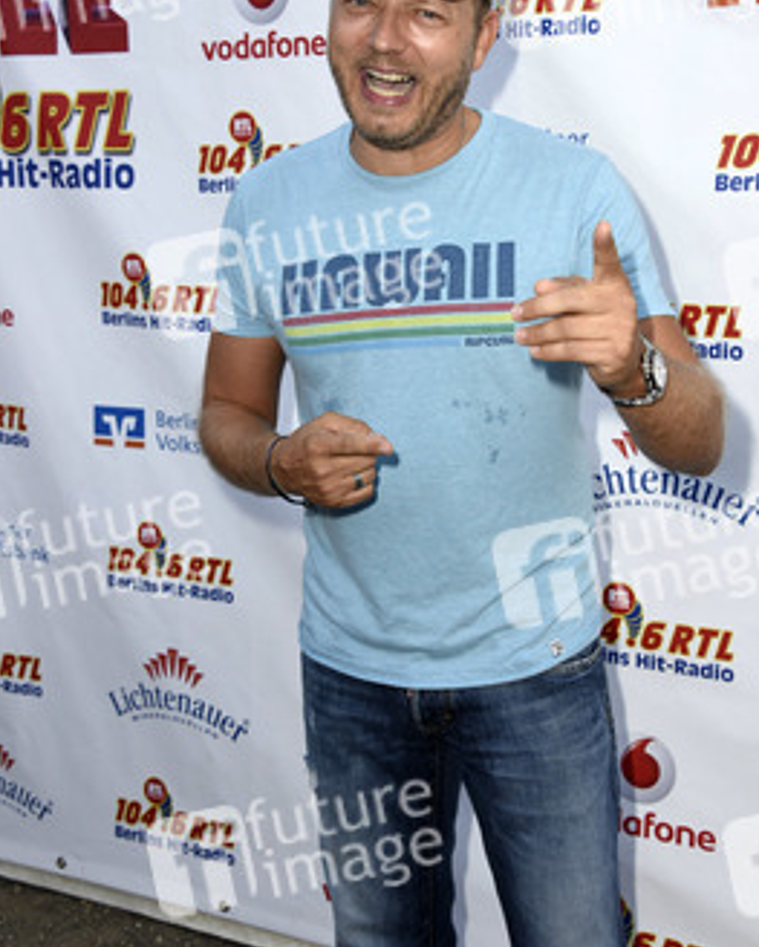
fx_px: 1346
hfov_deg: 31.5
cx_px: 378
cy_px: 416
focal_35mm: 48
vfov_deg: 38.7
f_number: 6.3
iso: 800
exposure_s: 1/250
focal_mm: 42
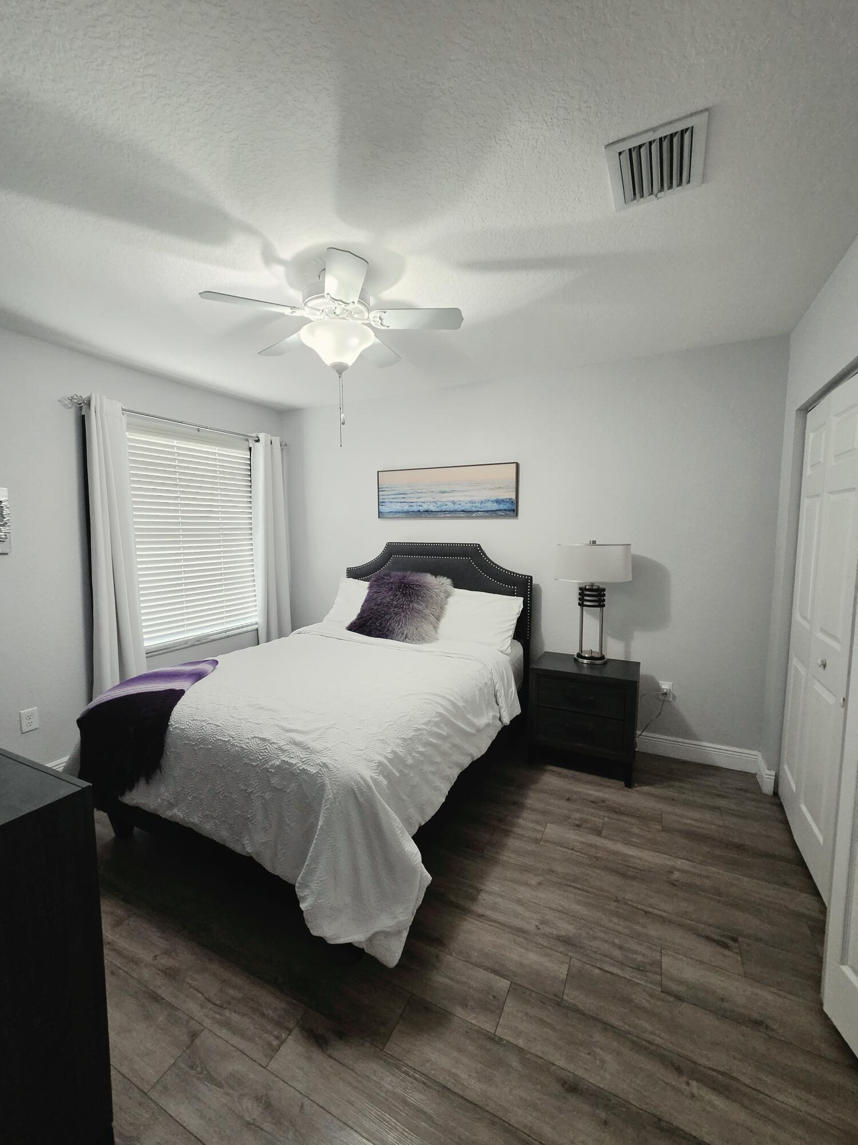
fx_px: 430
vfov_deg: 106.2
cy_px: 572
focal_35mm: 13
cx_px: 429
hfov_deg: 89.9
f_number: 2.2
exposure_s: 1/60.2
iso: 320
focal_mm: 2.2
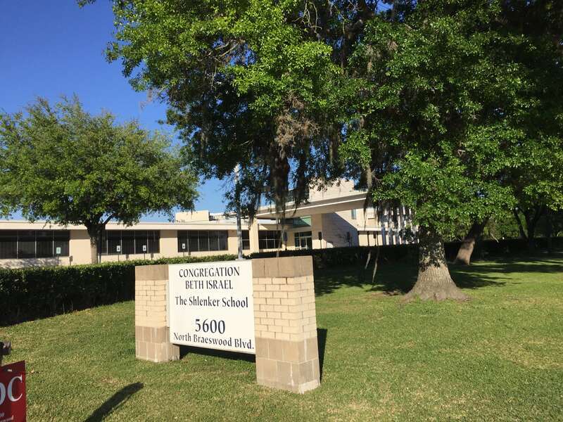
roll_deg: +1.1
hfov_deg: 61.7
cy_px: 211
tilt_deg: +7.9
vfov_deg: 48.2
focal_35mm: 29
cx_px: 282
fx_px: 472
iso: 32
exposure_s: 1/2825
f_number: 2.2
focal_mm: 4.15
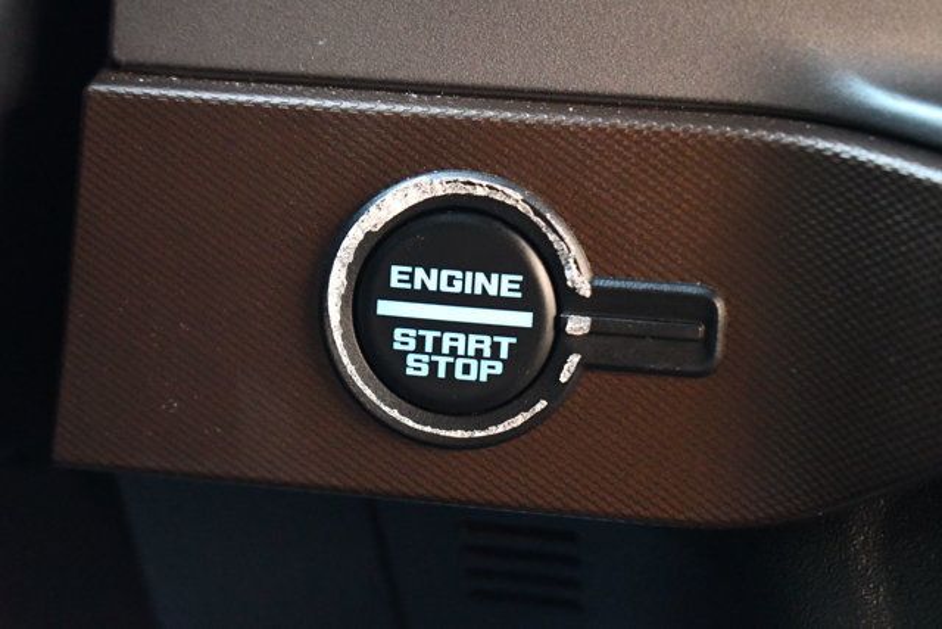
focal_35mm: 72
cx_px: 471
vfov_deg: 18.9
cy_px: 314
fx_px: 1884
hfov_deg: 28.1
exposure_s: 1/60
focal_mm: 48
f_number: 5.3
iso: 10000
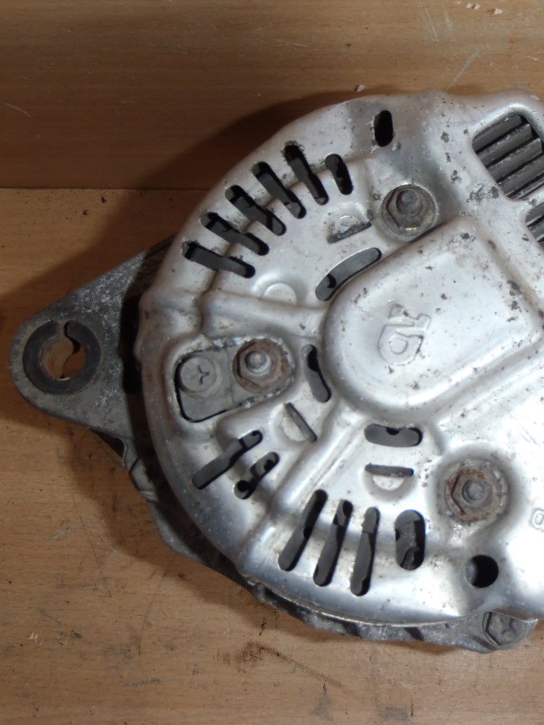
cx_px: 389
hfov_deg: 27.8
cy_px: 365
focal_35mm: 52
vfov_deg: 36.8
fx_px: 1089
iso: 100
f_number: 4.6
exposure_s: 1/40
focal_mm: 6.83
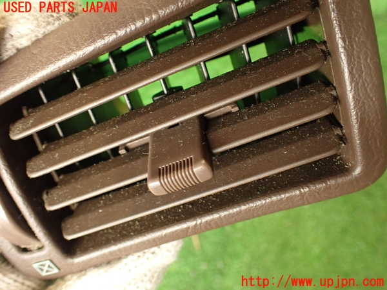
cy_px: 145
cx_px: 194
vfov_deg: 46.8
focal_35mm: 30
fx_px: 335
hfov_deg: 60.0
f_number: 2.3
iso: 400
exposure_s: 1/30
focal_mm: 5.4
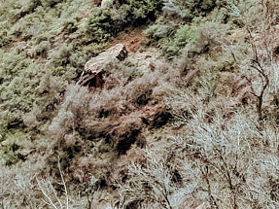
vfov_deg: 9.3
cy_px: -275
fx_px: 1168
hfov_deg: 13.1
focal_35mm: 145
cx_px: 364
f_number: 2
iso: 50
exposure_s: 1/2660
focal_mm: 4.67
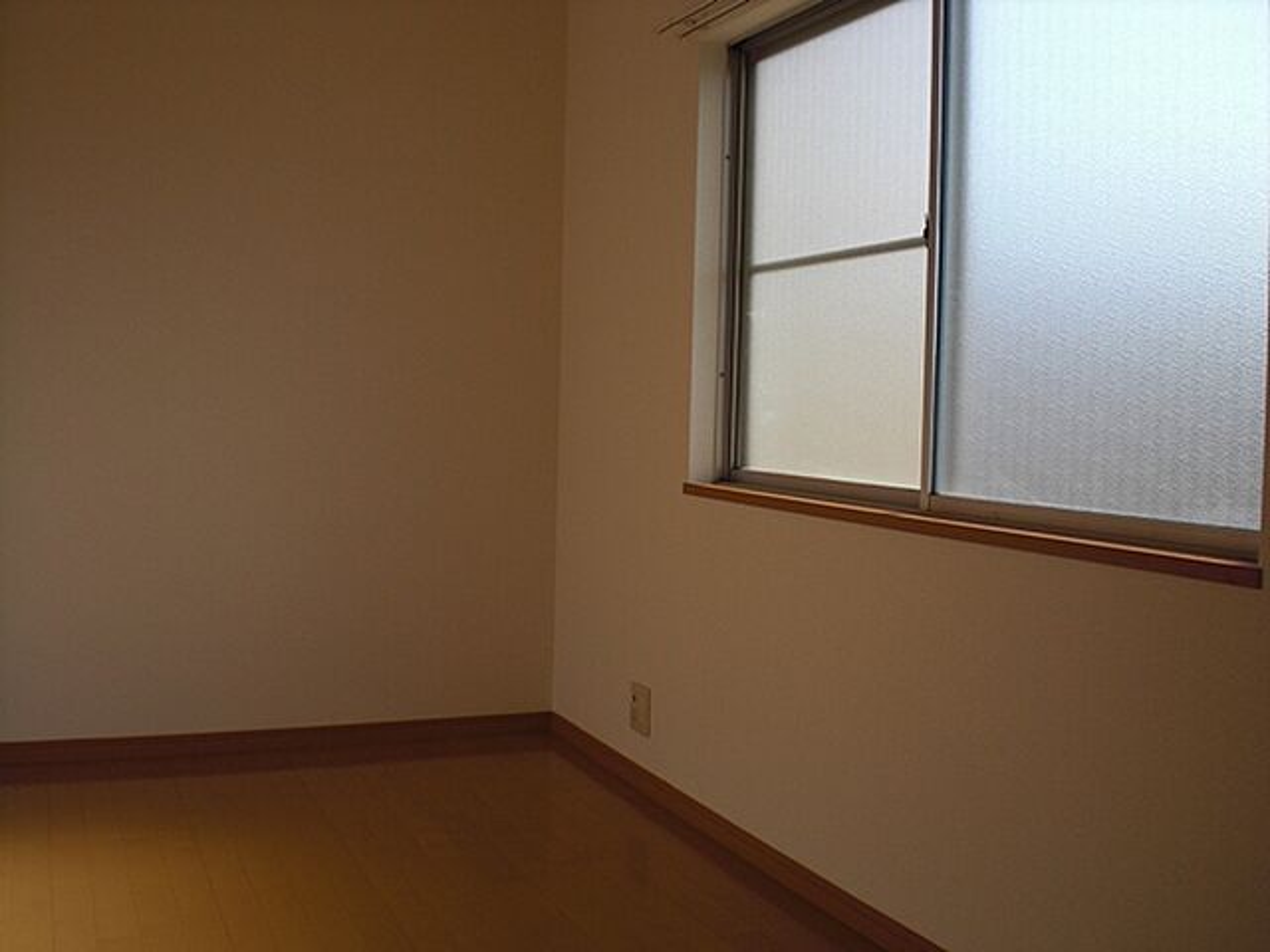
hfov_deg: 49.0
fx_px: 1394
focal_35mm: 38
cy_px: 476
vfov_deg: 37.7
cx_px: 635
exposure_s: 1/320
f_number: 3.1
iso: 64
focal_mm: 6.3
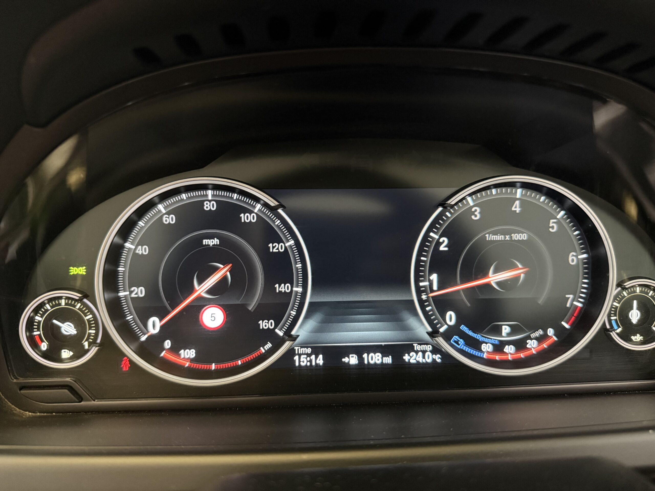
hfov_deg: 71.6
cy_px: 246
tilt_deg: -21.8
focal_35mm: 24
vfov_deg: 56.8
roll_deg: -1.0
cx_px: 328
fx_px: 454
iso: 800
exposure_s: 1/33
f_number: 1.78
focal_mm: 6.76
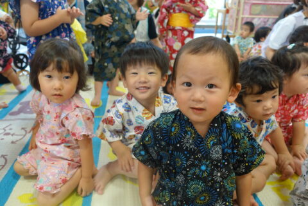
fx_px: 257
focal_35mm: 30
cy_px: 103
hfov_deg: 61.9
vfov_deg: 43.6
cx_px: 154
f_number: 2.5
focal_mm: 10.89
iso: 400
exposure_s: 1/80
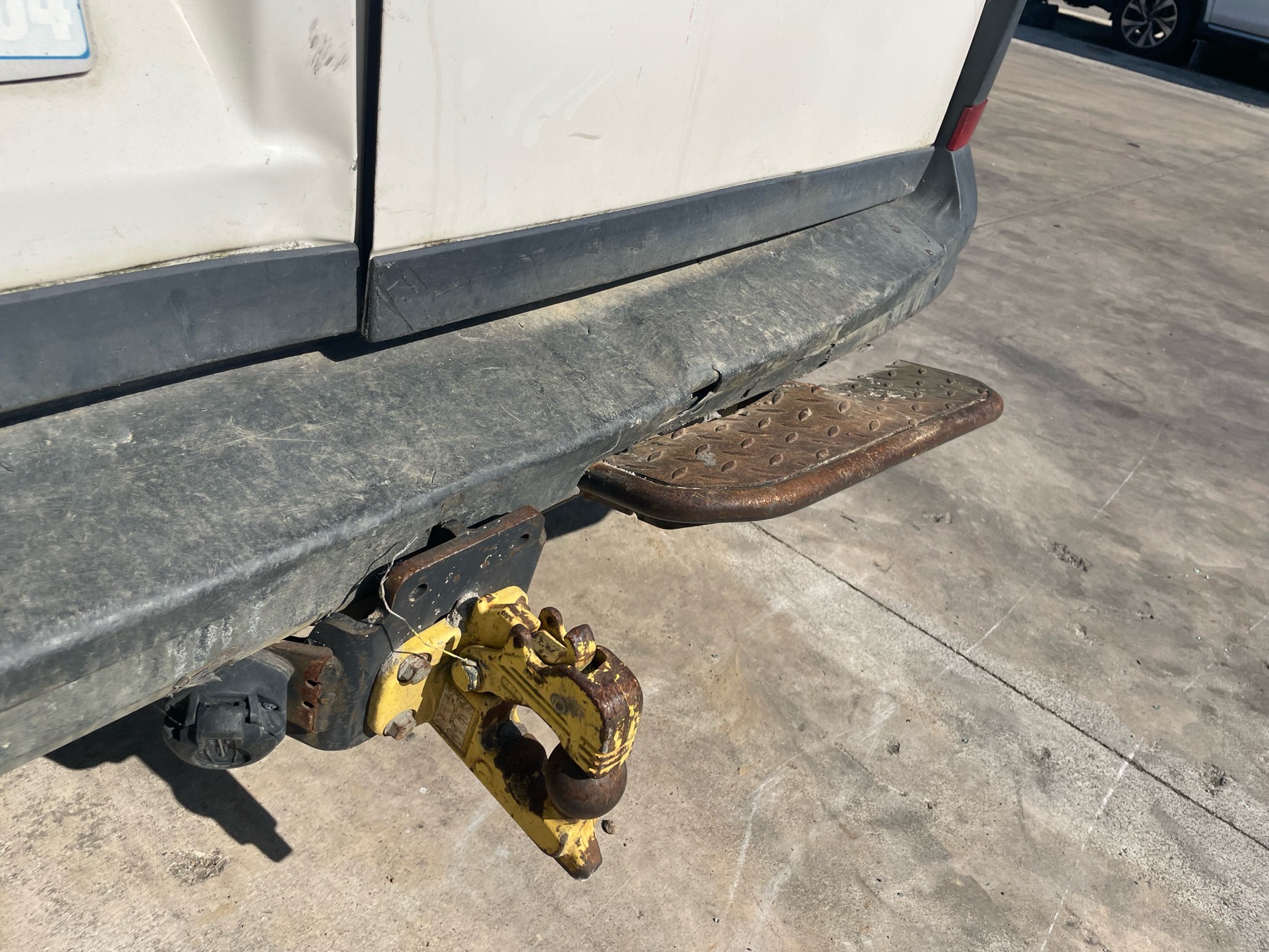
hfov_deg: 67.3
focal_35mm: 26
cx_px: 634
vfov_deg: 53.1
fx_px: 953
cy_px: 476
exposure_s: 1/5556
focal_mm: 4.2
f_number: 1.6
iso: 32
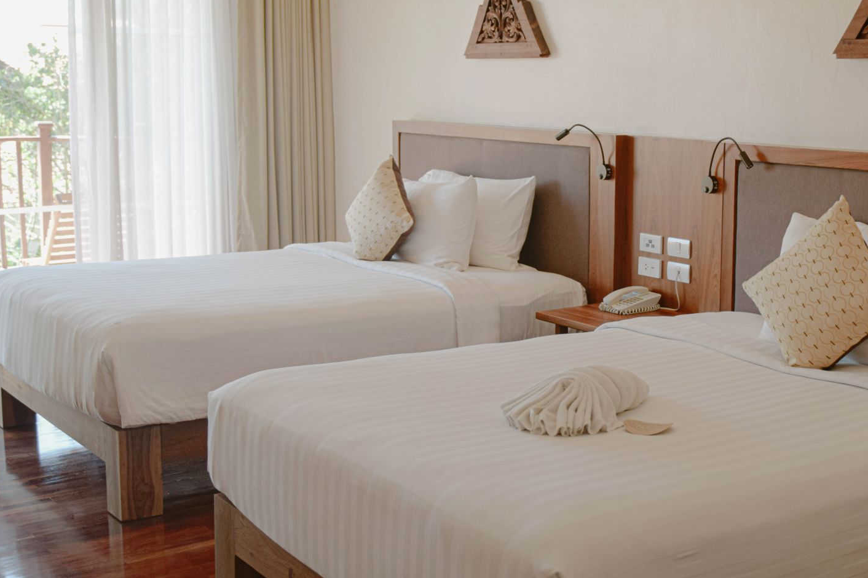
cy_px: 261
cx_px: 578
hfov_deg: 38.4
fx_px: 1229
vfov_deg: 26.5
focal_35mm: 51
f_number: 2.8
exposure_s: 1/200
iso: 200
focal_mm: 24
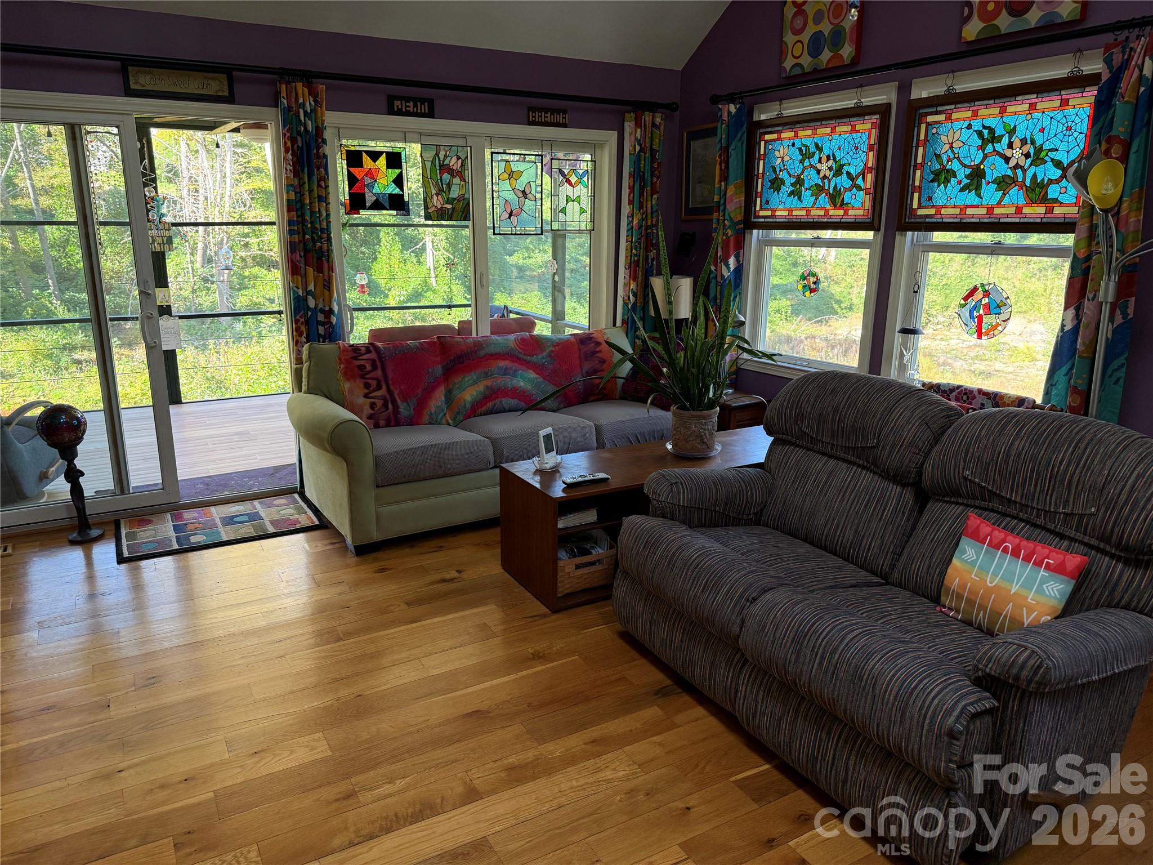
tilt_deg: -15.4
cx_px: 576
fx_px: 799
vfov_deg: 56.8
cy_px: 432
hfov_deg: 71.6
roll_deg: +1.4
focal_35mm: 24
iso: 160
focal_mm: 6.76
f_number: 1.78
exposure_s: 1/121
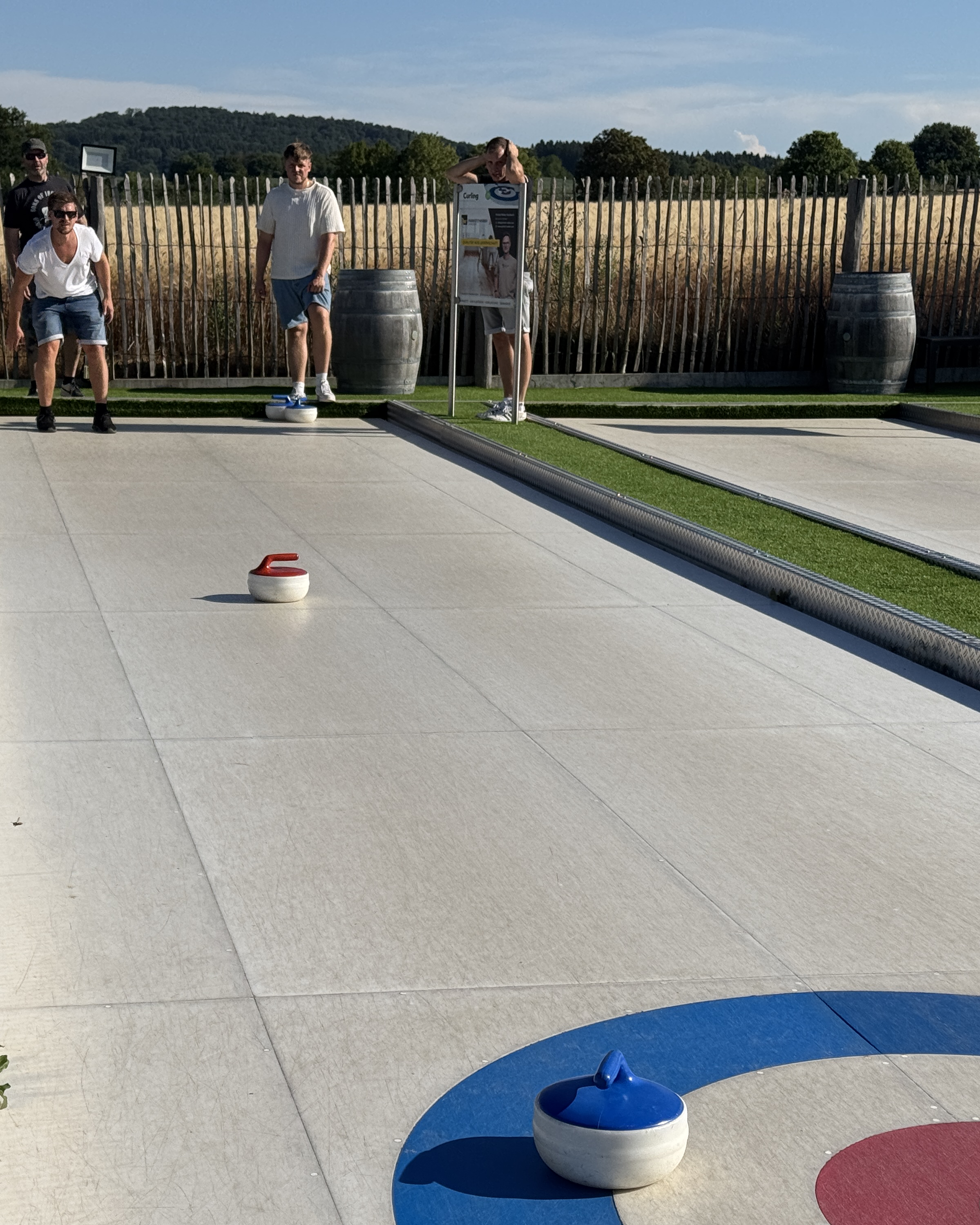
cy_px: 616
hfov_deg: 24.1
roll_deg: -1.1
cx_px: 359
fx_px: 2284
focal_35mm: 63
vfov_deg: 30.0
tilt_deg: -10.8
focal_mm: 6.76
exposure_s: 1/7937
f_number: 1.78
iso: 80
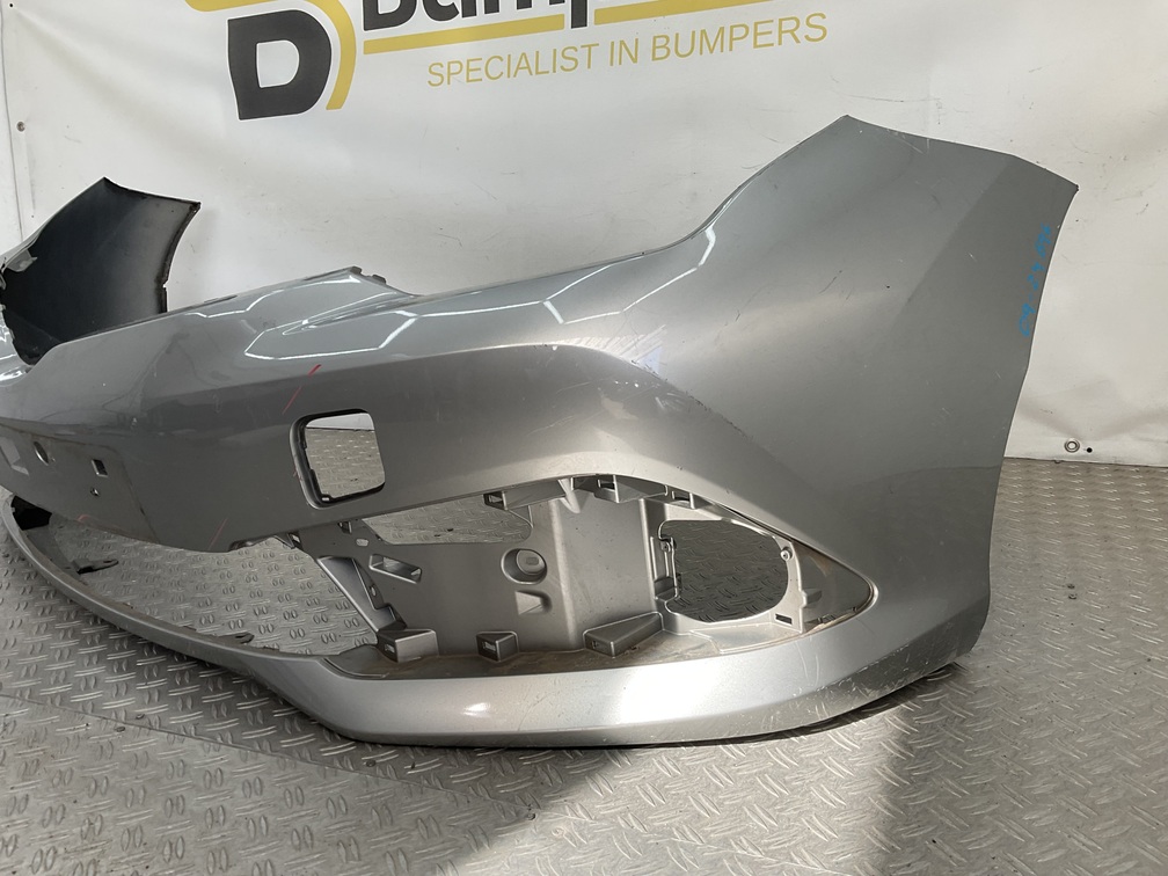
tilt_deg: -14.9
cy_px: 438
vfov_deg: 48.2
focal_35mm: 29
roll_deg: +3.5
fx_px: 979
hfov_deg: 61.7
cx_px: 584
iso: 16
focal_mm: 3
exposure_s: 1/228
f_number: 1.8
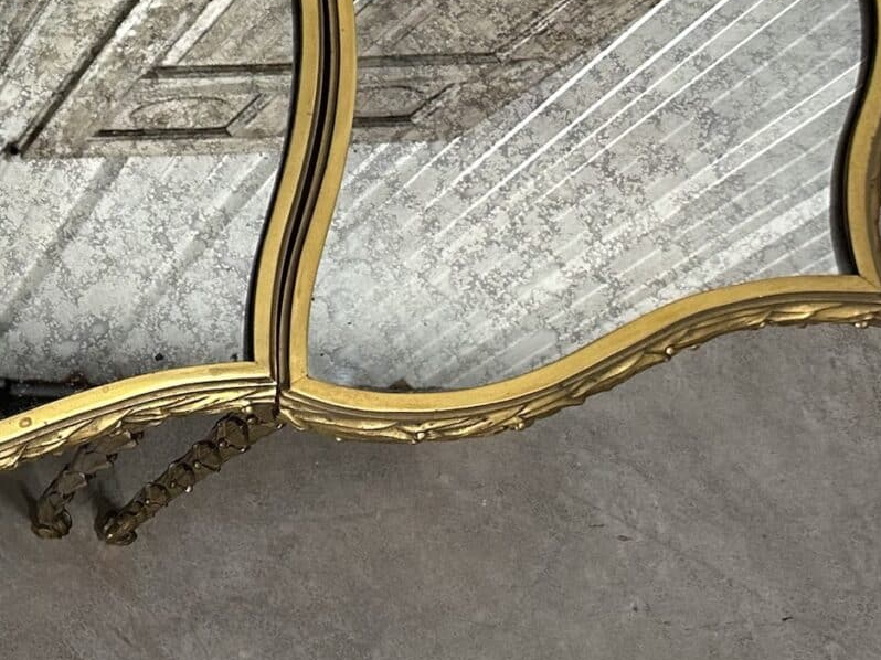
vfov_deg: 18.2
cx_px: -424
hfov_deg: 21.5
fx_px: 1959
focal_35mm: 77
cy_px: -120
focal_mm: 6.86
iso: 160
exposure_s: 1/50
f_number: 1.78
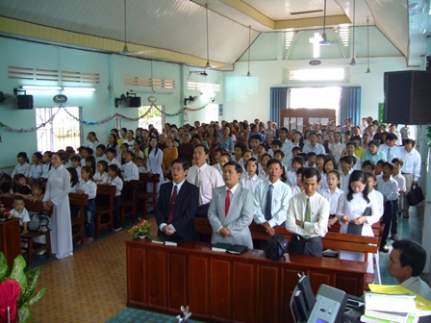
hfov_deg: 52.6
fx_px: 436
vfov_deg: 40.7
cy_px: 162
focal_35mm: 35
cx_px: 216
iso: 100
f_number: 2.8
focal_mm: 5.8
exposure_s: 1/13
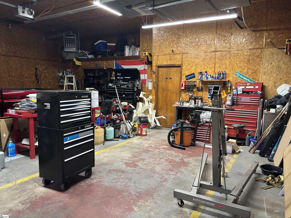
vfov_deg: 53.1
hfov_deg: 67.3
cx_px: 146
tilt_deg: -6.7
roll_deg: -0.3
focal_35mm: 26
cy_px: 109
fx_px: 219
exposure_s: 1/60
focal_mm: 5.96
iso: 320
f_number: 1.6
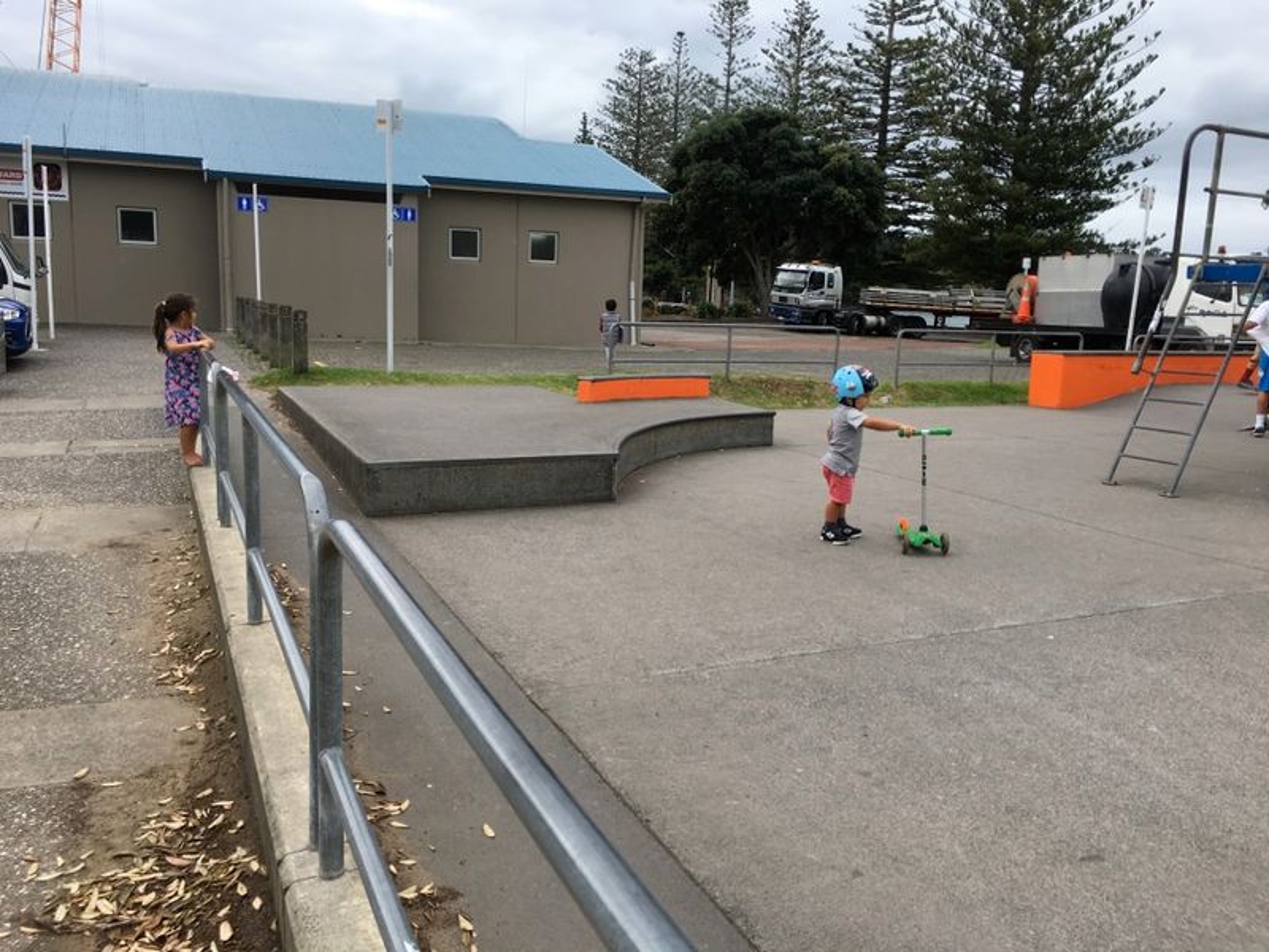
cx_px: 634
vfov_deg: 48.2
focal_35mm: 29
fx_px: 1063
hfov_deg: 61.7
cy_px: 476
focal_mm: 4.15
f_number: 2.2
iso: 25
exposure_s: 1/884
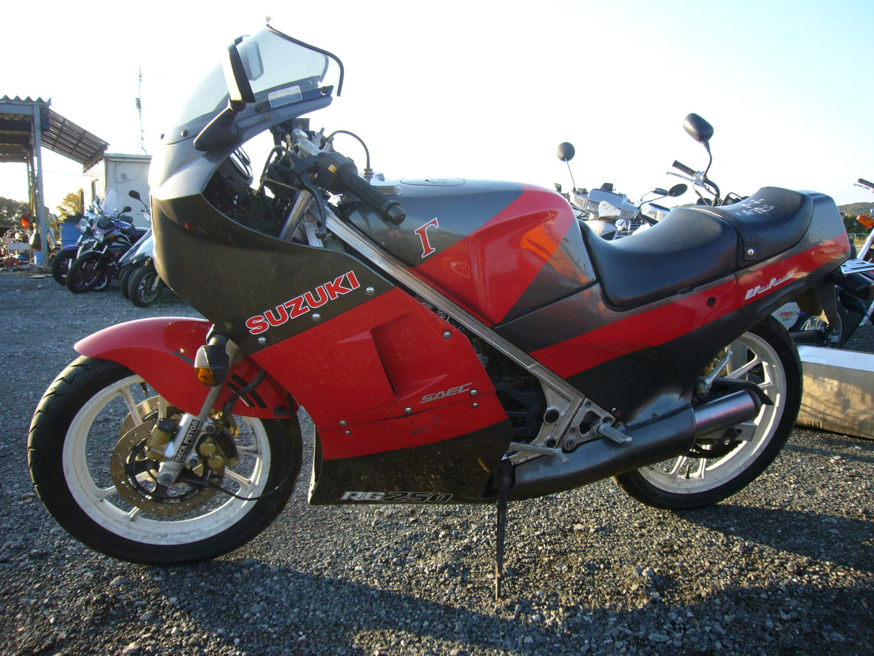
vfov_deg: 49.7
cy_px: 328
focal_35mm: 28
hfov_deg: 63.4
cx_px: 437
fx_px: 707
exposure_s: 1/200
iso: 80
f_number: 2.8
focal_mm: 4.6
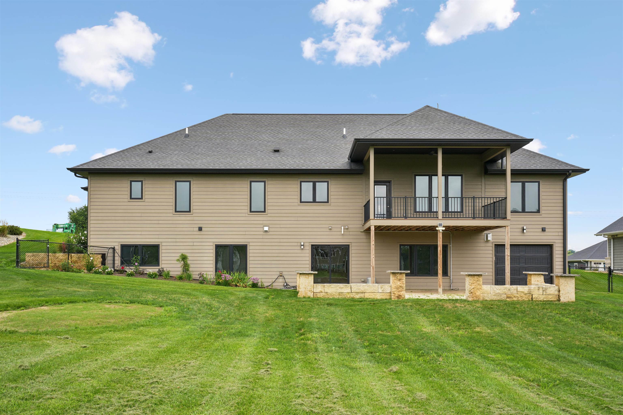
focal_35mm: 35
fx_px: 606
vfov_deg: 37.9
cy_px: 208
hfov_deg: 54.4
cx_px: 312
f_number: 10
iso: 100
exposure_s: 1/100
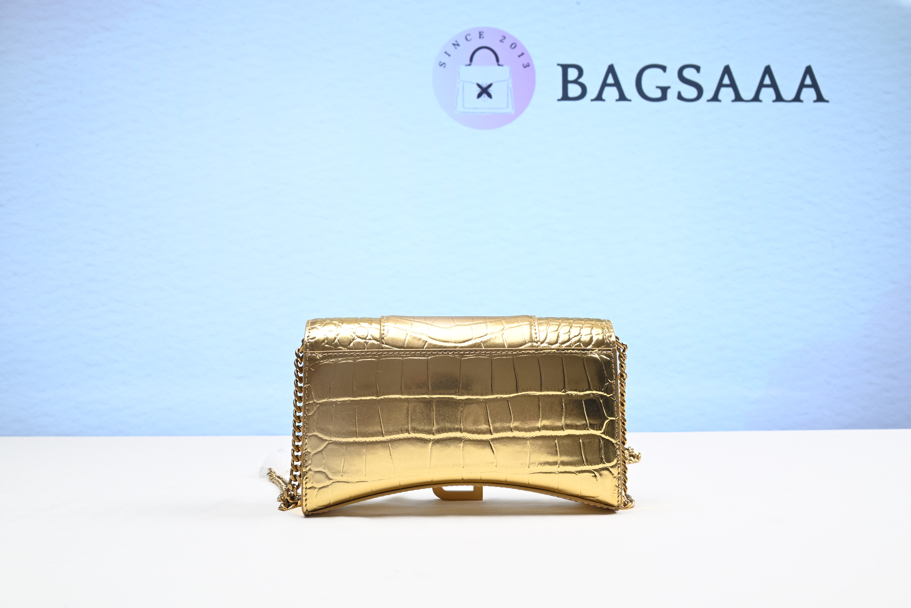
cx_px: 456
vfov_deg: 36.0
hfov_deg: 51.9
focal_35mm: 37
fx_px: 937
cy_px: 304
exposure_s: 1/2
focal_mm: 37
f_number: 16
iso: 100
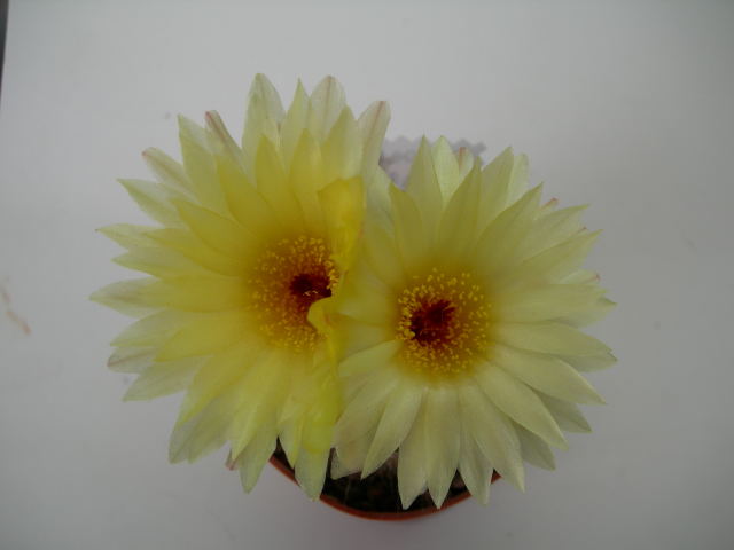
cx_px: 367
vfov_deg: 37.7
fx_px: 806
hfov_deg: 49.0
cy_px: 275
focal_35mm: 38
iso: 50
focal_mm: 7.8
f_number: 2.8
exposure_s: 1/109
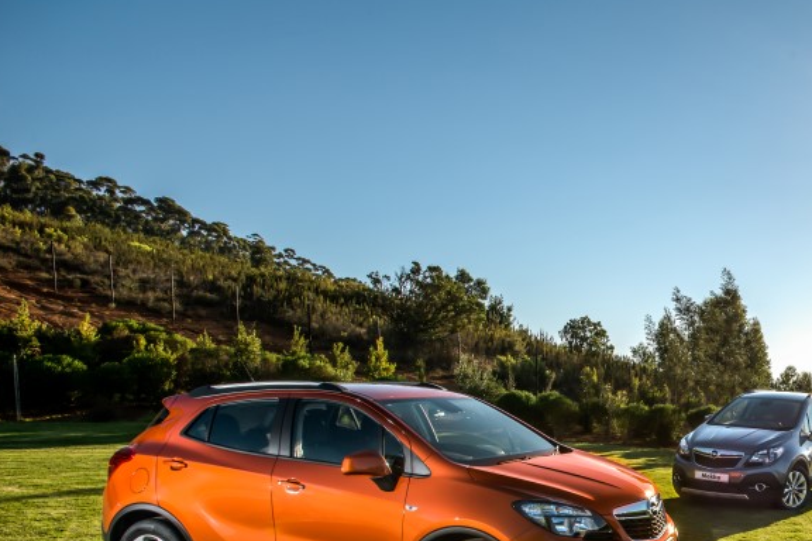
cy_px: 455
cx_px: 792
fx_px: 767
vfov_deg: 37.1
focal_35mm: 34
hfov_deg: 47.4
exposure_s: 1/320
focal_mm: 17
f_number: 11
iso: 50
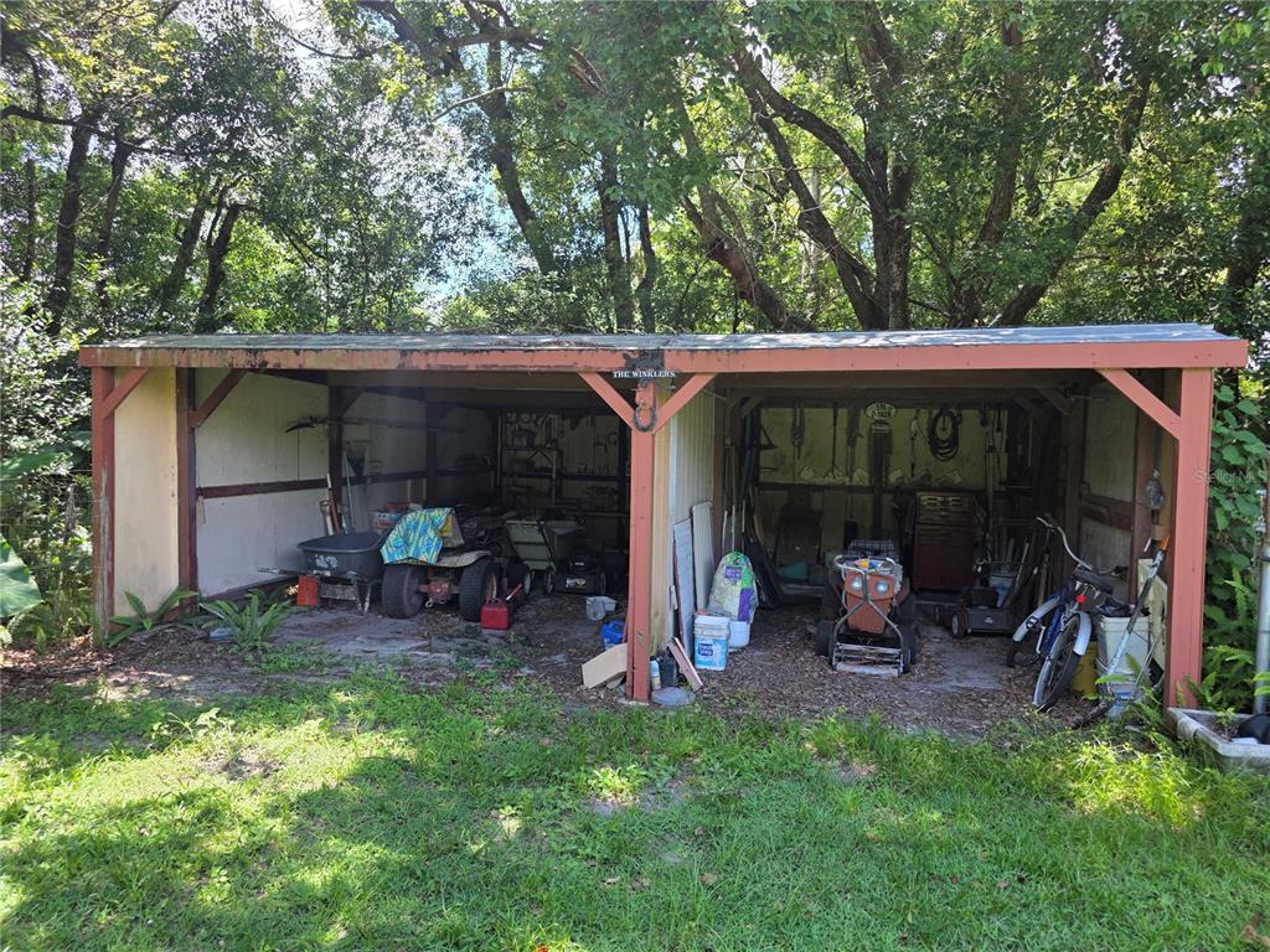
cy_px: 476
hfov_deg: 73.9
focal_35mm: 23
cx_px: 635
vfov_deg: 58.9
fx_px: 844
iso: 40
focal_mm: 6.3
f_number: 1.7
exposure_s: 1/359
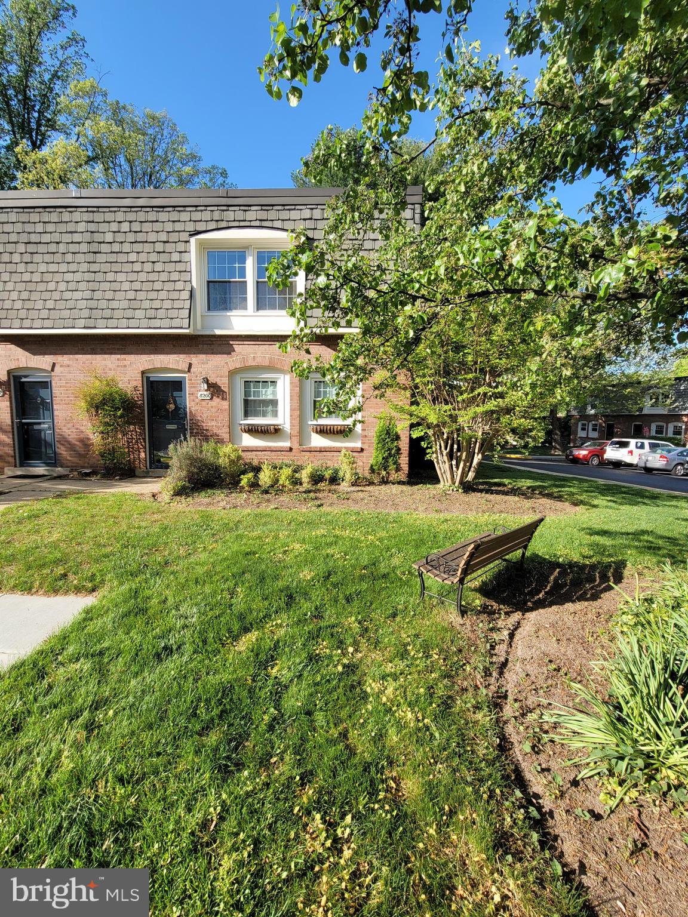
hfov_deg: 89.9
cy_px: 458
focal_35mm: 13
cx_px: 344
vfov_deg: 106.2
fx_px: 345
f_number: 2.2
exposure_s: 1/850
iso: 64
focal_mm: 2.2
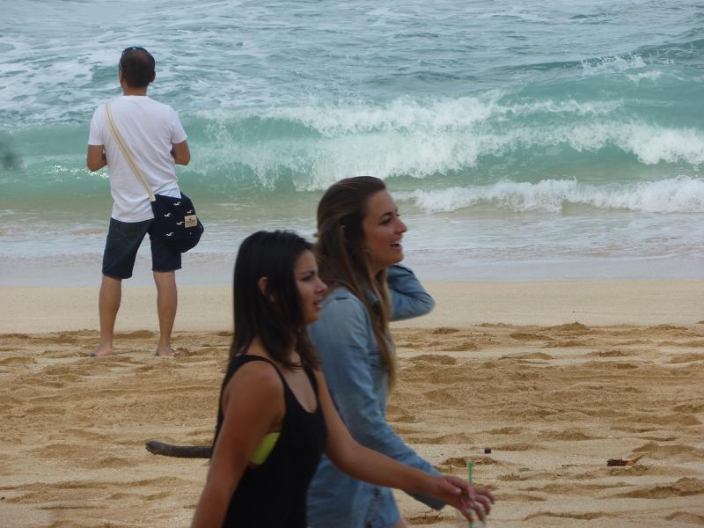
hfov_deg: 9.9
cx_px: 352
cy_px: 264
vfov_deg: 7.4
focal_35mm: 200
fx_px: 4067
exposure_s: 1/200
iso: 80
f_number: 5.9
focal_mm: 36
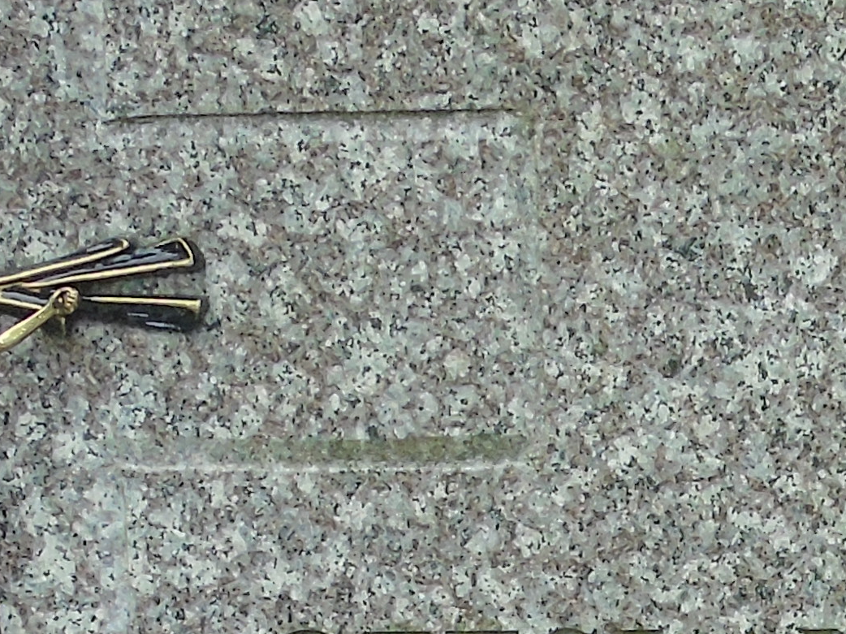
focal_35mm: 267
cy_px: 1086
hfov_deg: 7.4
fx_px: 6524
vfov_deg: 5.5
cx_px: 894
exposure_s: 1/80
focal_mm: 9.6
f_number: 4.3
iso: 80
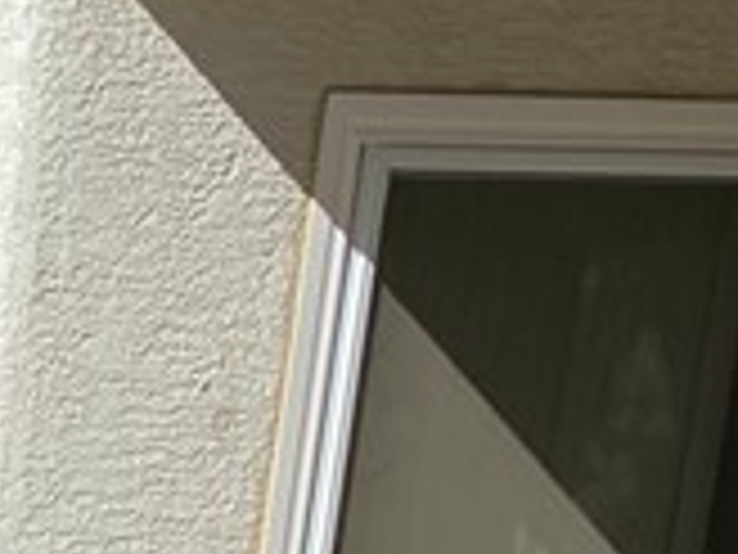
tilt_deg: -18.5
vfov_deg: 8.1
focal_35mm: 162
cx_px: -1300
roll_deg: +0.0
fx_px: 3454
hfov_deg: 9.9
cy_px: 1558
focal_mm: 4.25
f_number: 1.8
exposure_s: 1/2066
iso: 32
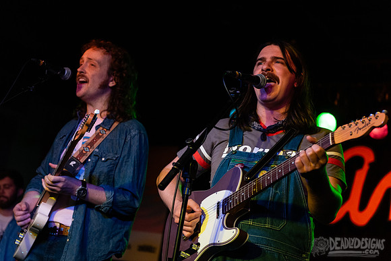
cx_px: 196
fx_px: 717
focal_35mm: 66
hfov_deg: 30.5
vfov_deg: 20.6
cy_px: 130
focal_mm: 66
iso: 2000
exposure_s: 1/125
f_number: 3.2
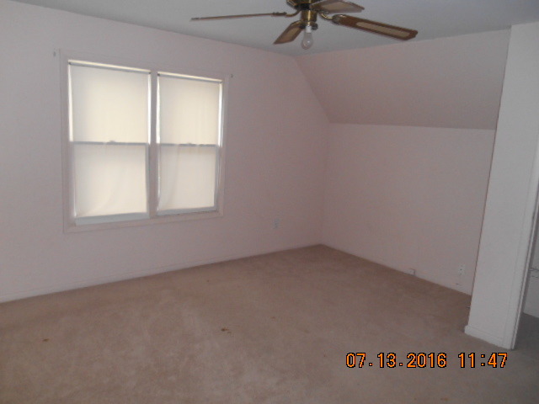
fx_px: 405
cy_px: 202
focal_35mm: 26
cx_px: 270
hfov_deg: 67.3
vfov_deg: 53.1
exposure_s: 1/25
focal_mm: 4.7
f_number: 3.4
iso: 250
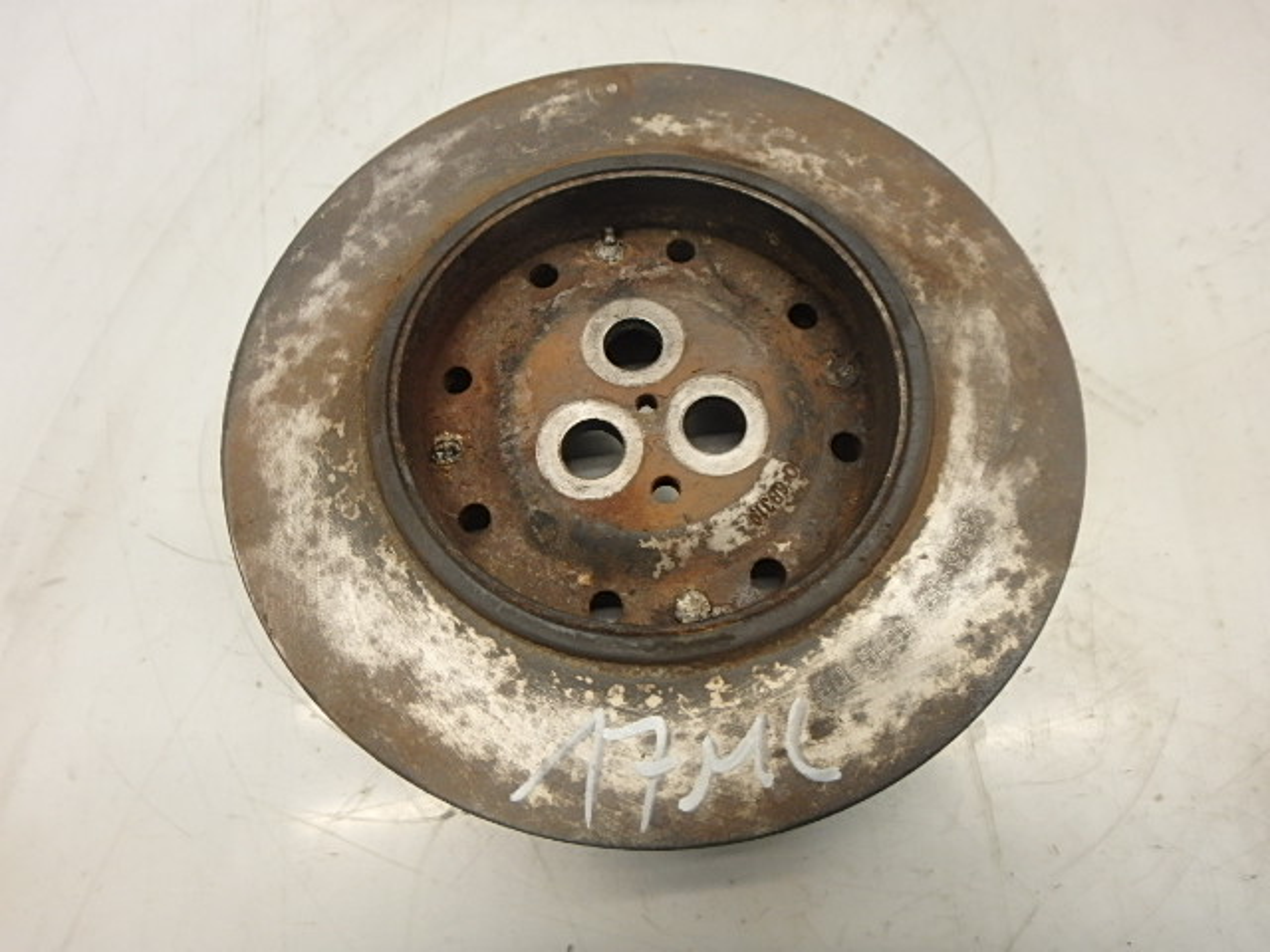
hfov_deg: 79.0
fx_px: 770
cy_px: 476
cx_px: 635
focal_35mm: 21
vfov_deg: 63.4
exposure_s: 1/30
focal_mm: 3.7
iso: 200
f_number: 3.5
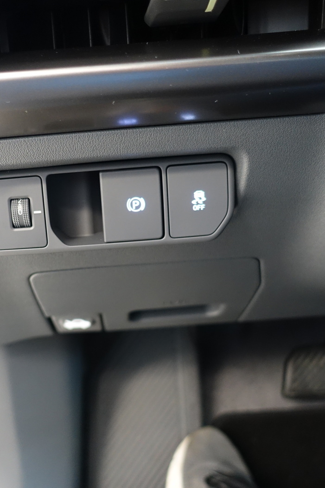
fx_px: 501
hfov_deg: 35.5
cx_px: 101
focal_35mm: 37
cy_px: 247
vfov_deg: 51.9
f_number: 1.8
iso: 800
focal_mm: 8.8
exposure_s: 1/13
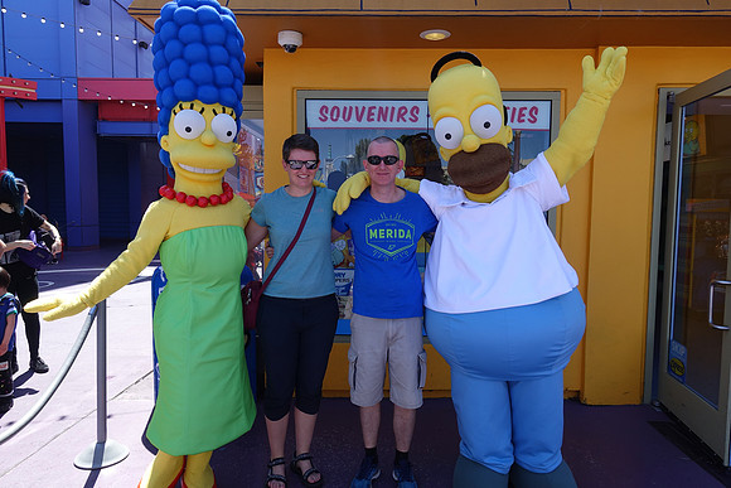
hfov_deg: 73.7
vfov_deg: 53.2
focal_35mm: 24
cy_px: 244
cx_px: 366
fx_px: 487
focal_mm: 8.8
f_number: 5.6
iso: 125
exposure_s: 1/200
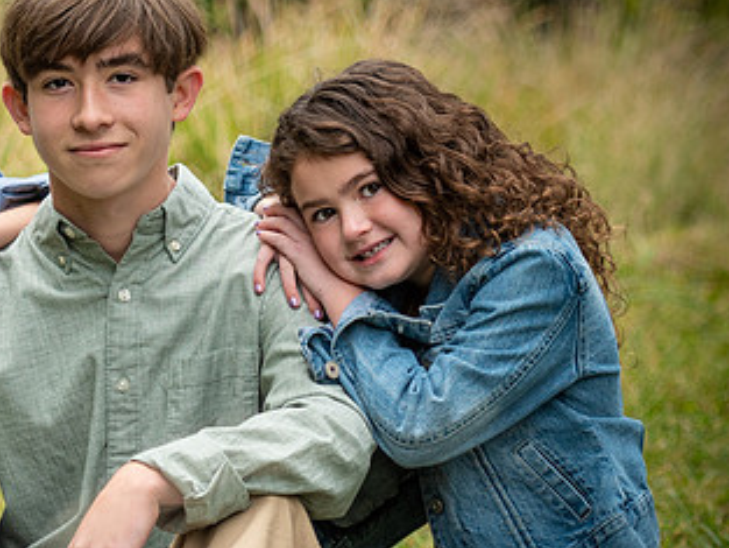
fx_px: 7289
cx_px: 245
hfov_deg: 5.7
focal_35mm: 346
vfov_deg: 4.3
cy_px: 340
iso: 100
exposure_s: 1/250
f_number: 2.8
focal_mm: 82
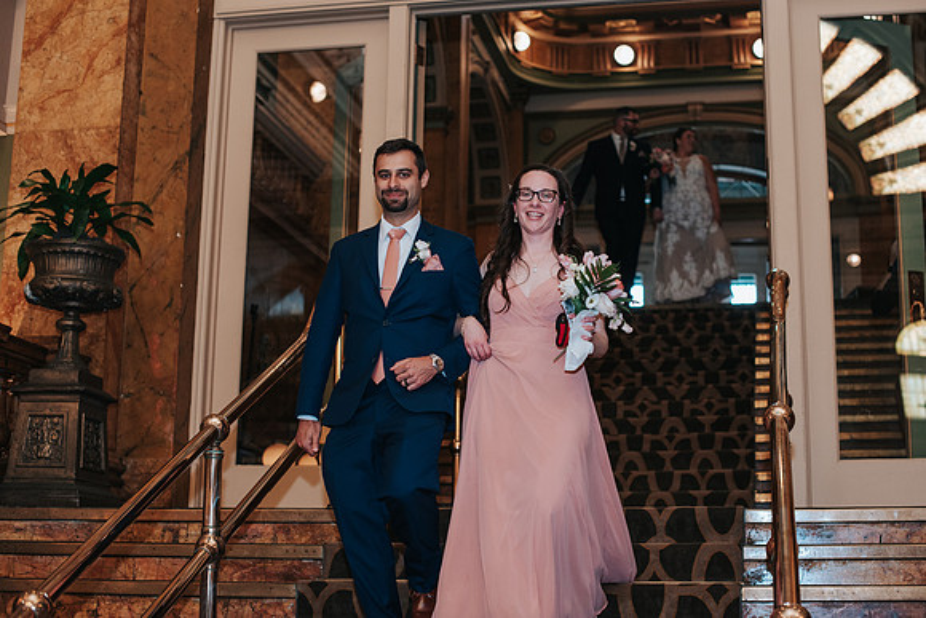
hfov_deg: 36.7
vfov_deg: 25.0
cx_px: 487
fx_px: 1394
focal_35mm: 54
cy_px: 293
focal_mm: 50
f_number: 3.2
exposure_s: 1/200
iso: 1000
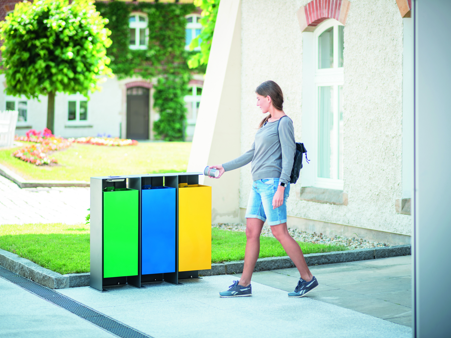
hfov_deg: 21.3
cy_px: 169
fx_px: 1199
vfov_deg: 16.1
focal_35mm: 92
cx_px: 244
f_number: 2.2
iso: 80
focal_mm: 85
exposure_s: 1/400
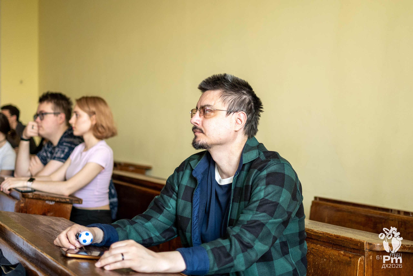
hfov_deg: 37.8
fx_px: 602
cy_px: 138
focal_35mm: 52
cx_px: 206
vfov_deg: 25.8
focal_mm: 35
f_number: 1.8
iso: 640
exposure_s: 1/200
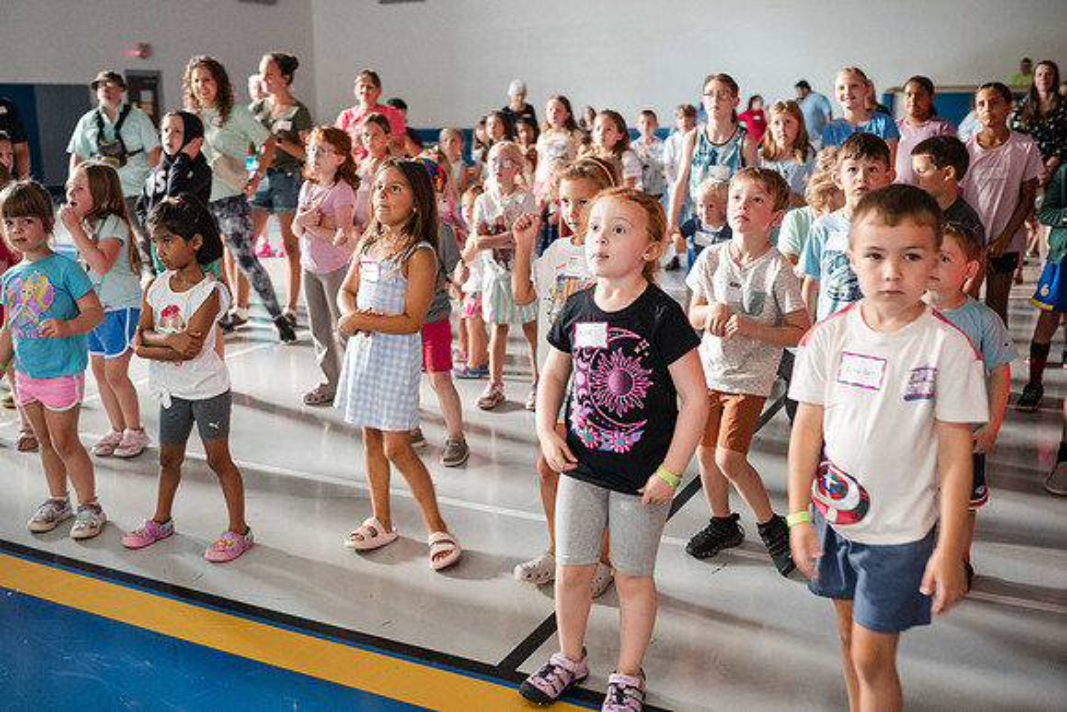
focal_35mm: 37
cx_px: 527
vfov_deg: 35.9
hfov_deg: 51.7
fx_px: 1100
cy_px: 353
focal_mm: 35
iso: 6400
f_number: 2.8
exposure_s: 1/60
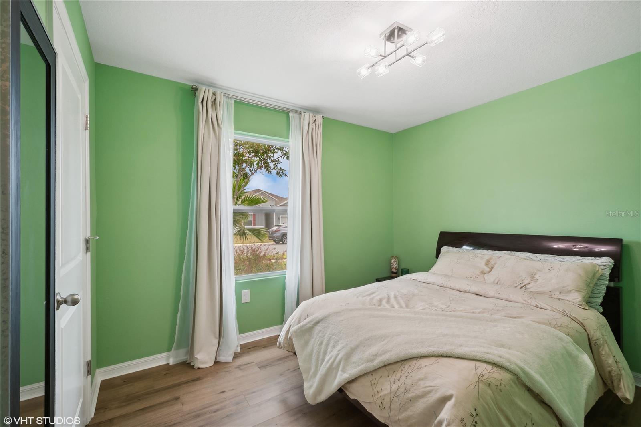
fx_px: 267
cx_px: 320
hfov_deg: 100.4
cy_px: 214
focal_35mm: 15
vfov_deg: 77.3
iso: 200
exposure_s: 1/15
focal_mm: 10
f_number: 8
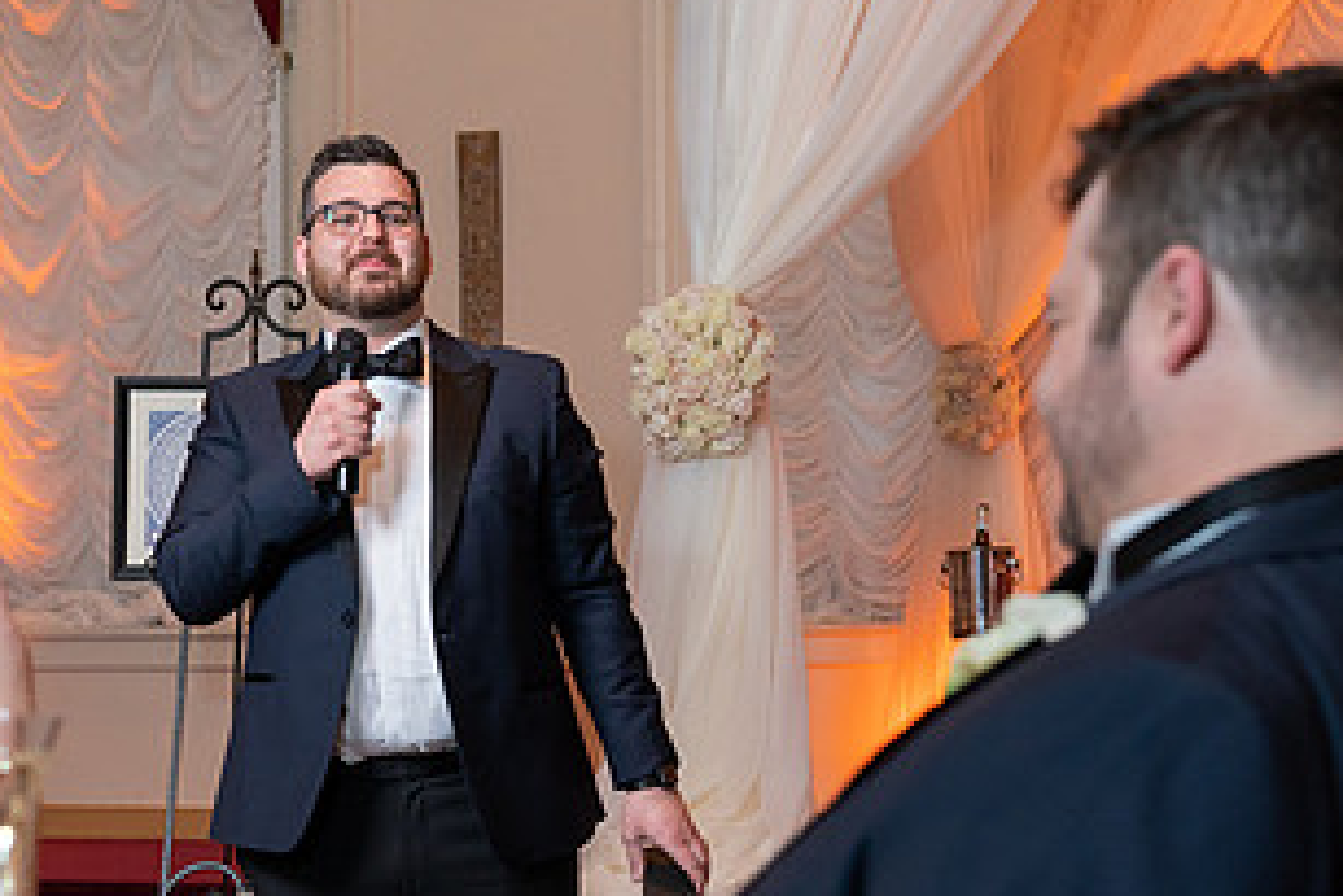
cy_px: 815
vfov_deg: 14.1
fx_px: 3583
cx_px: 542
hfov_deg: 21.2
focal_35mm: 96
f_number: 4
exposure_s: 1/100
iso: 2000
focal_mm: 48
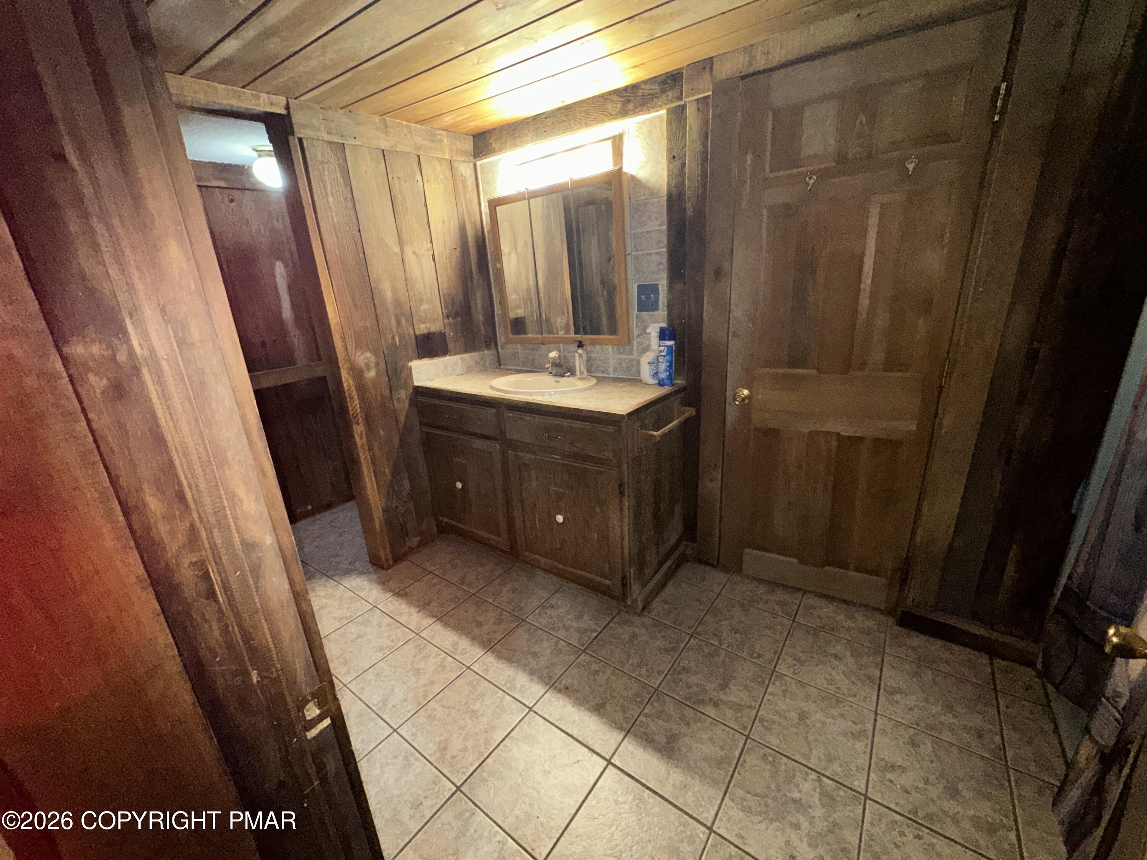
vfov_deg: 85.7
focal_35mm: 14
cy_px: 430
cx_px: 574
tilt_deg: -16.8
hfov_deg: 102.1
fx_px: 464
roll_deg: +3.3
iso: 250
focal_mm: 2.22
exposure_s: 1/60
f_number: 2.2
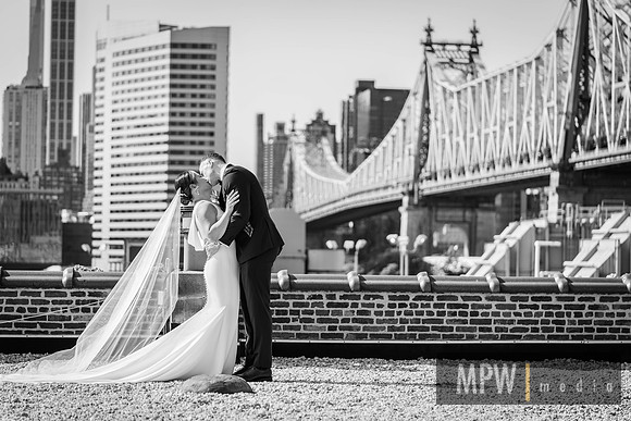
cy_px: 210
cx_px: 316
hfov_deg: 22.6
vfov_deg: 15.2
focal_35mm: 90
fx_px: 1578
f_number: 2.8
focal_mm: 90
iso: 100
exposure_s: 1/1000
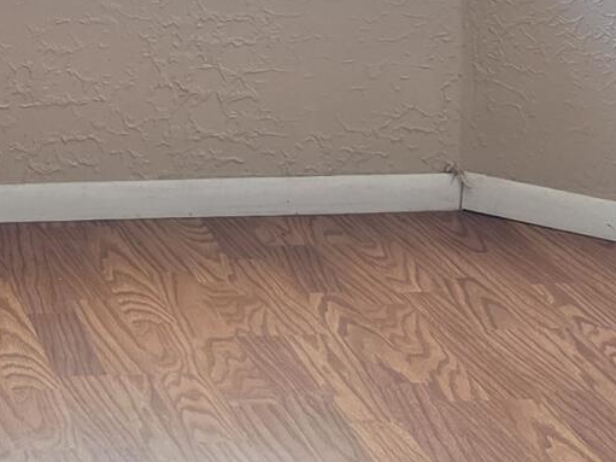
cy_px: -443
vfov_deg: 10.2
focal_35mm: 135
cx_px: -193
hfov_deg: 14.0
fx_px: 2402
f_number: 1.7
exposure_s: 1/120
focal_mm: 6.3
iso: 125
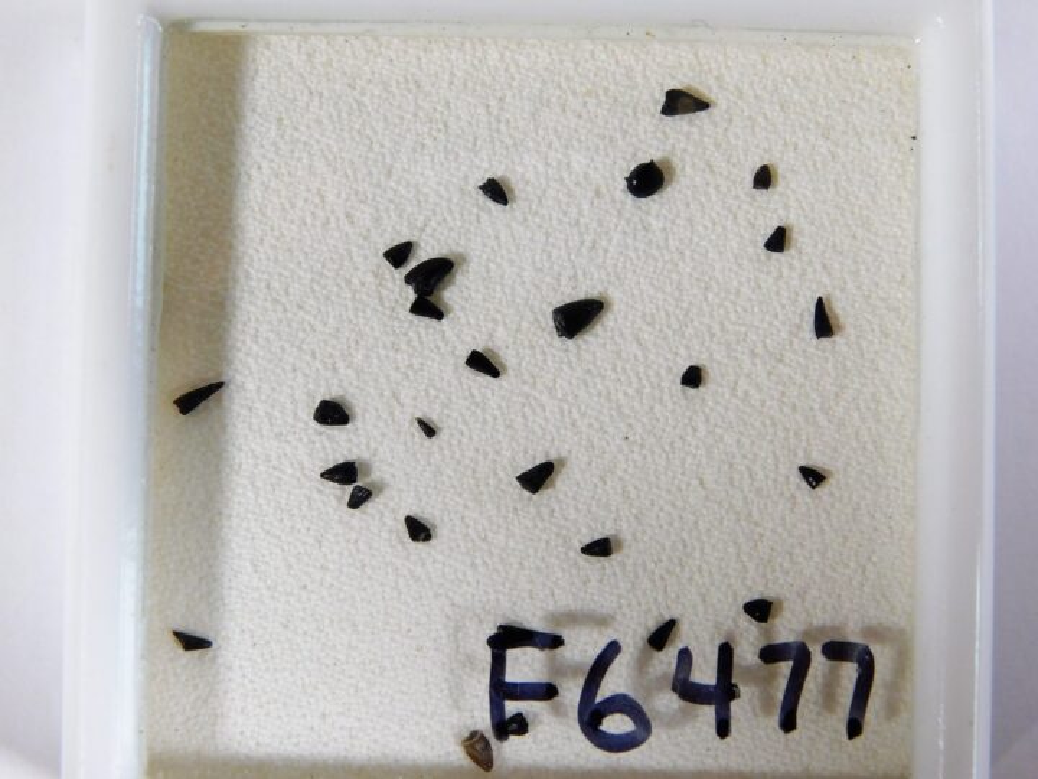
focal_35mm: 71
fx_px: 2129
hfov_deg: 27.4
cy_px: 390
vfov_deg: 20.7
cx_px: 519
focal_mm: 12.6
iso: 125
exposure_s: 1/100
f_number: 4.3
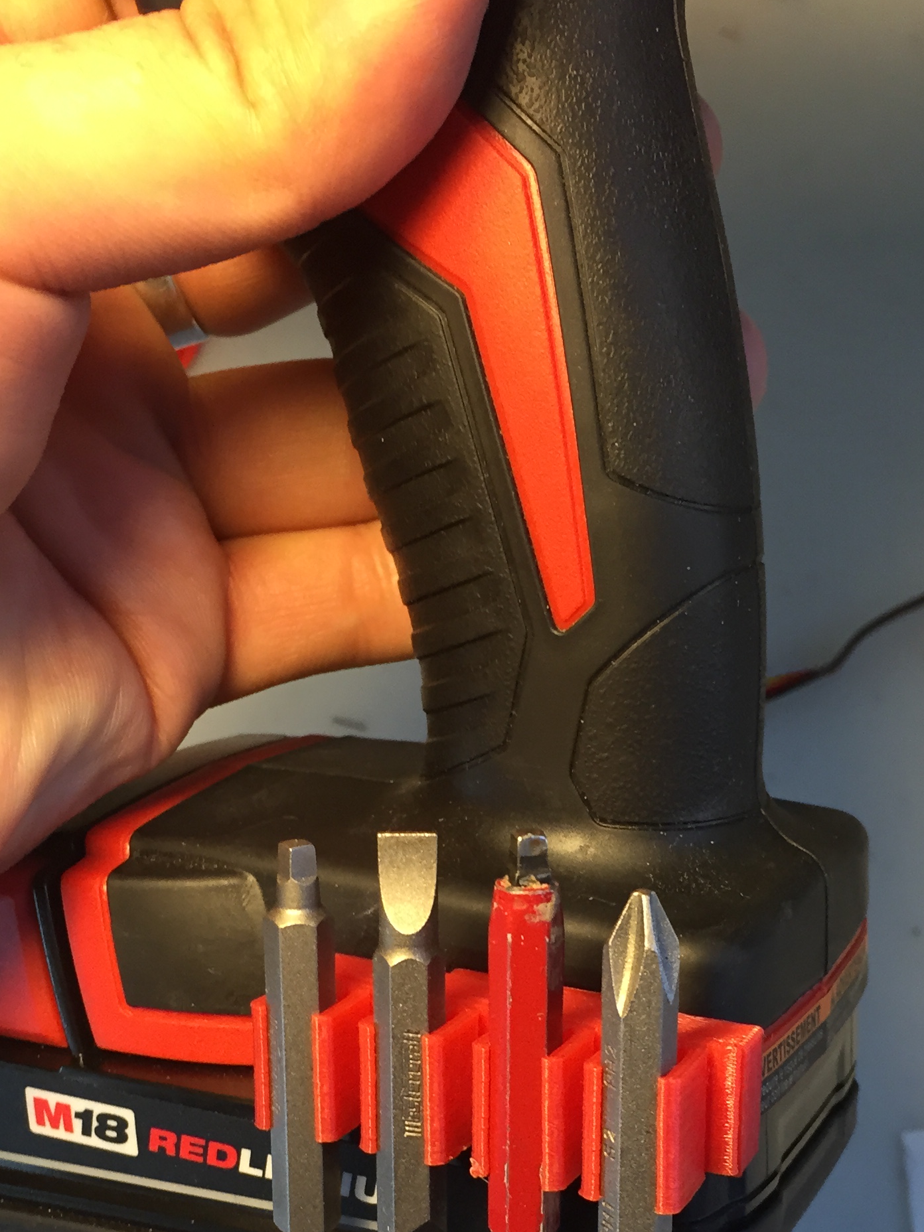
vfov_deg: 36.4
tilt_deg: -68.2
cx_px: 504
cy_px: 960
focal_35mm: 51
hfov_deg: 28.5
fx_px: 1815
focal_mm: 4.15
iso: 80
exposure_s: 1/30
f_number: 2.2
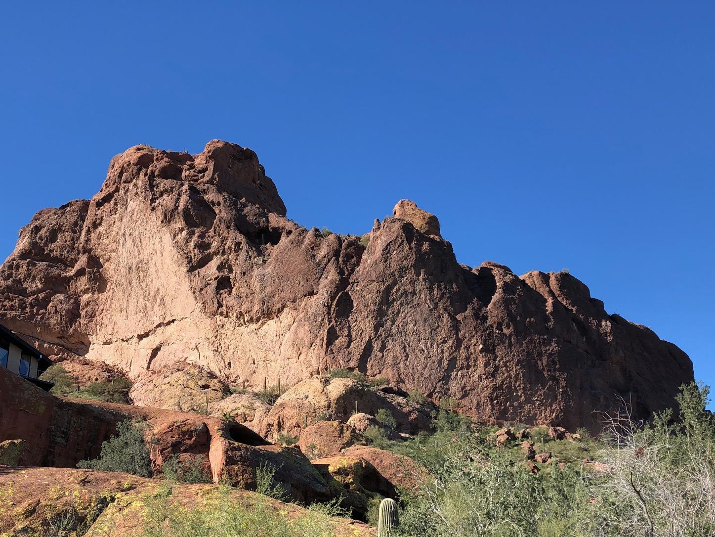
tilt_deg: +22.0
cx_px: 309
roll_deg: +1.0
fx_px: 806
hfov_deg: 47.7
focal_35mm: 39
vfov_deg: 36.3
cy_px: 370
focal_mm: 3.99
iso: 20
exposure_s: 1/917
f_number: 1.8
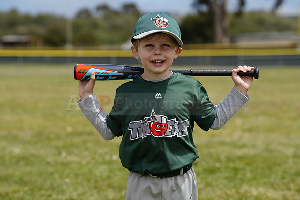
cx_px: 150
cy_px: 100
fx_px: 1025
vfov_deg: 11.2
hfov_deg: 16.6
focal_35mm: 123
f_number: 5
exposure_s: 1/400
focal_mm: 123
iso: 50
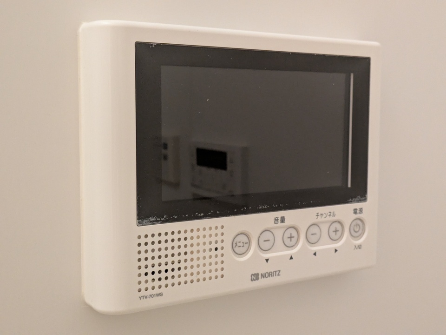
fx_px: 657
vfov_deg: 28.6
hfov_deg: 37.5
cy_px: 168
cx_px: 223
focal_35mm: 51
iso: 697
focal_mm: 5.43
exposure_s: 1/30
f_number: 1.89
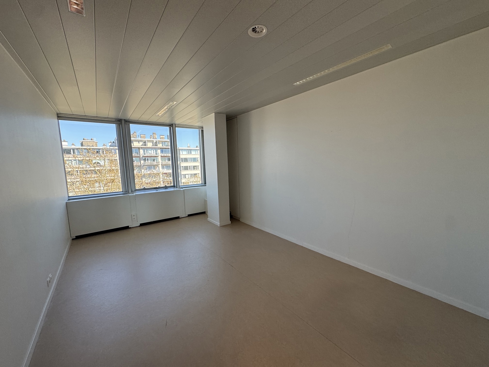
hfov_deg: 102.1
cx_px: 244
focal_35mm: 14
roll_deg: +2.3
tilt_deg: -6.7
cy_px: 184
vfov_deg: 85.7
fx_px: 198
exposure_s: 1/100
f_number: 2.2
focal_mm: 2.22
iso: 160
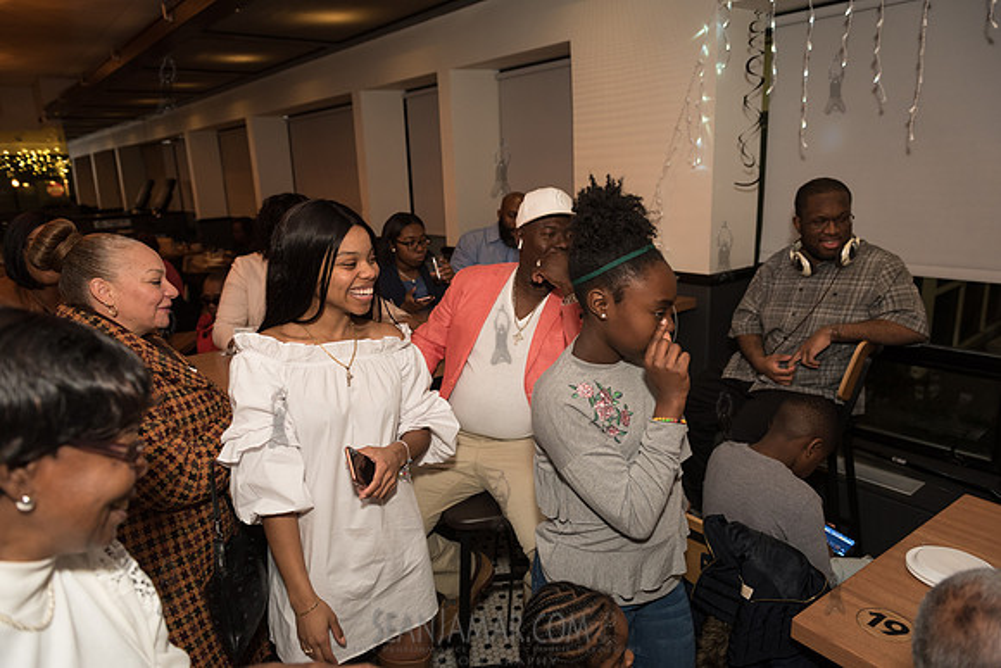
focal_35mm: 24
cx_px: 500
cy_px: 334
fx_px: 667
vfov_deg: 53.2
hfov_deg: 73.7
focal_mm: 24
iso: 1250
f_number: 3.5
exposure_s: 1/400
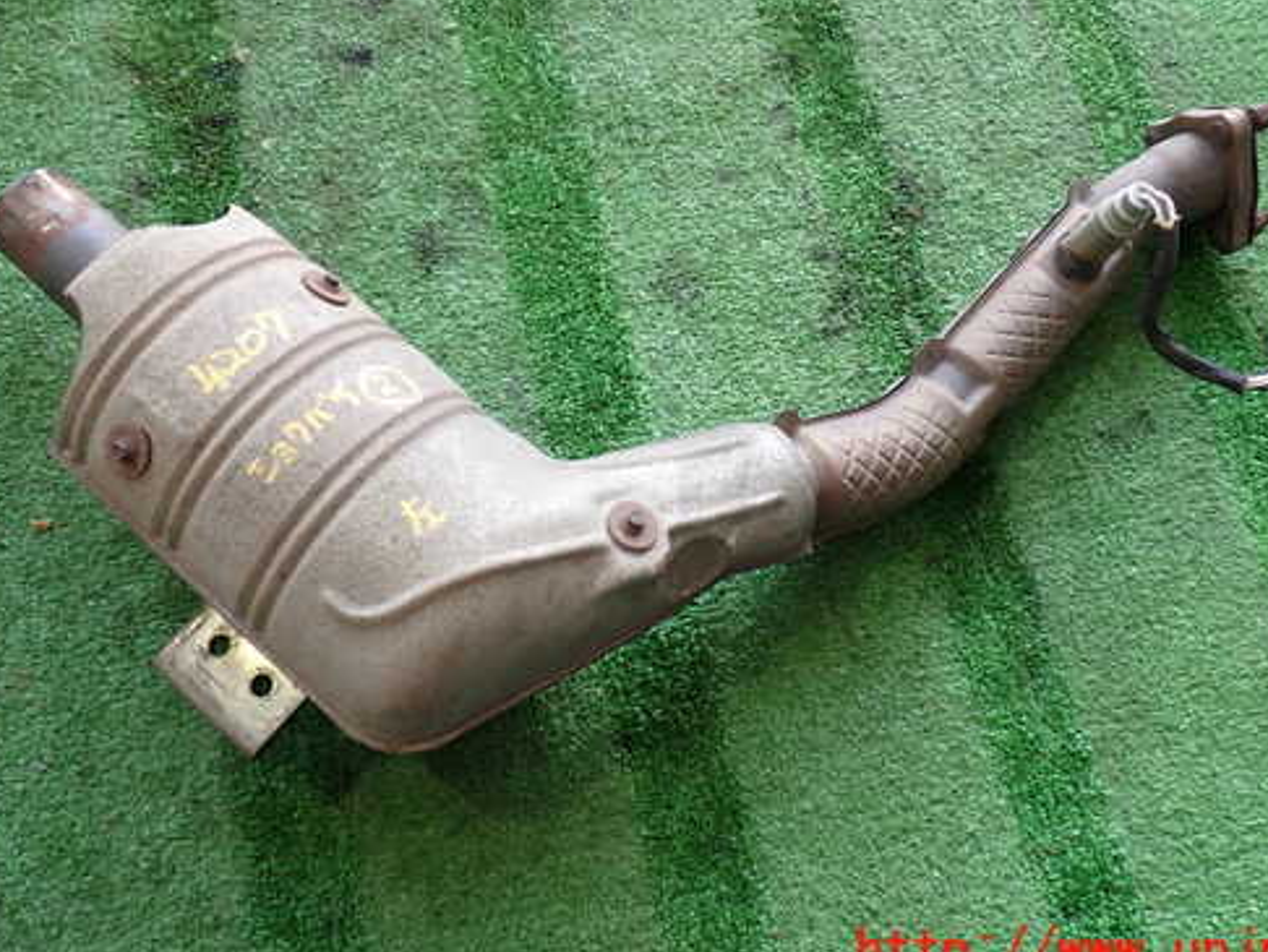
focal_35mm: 37
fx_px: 1356
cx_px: 663
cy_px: 399
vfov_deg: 38.6
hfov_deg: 50.1
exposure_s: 1/60
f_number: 2.3
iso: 125
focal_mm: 5.4
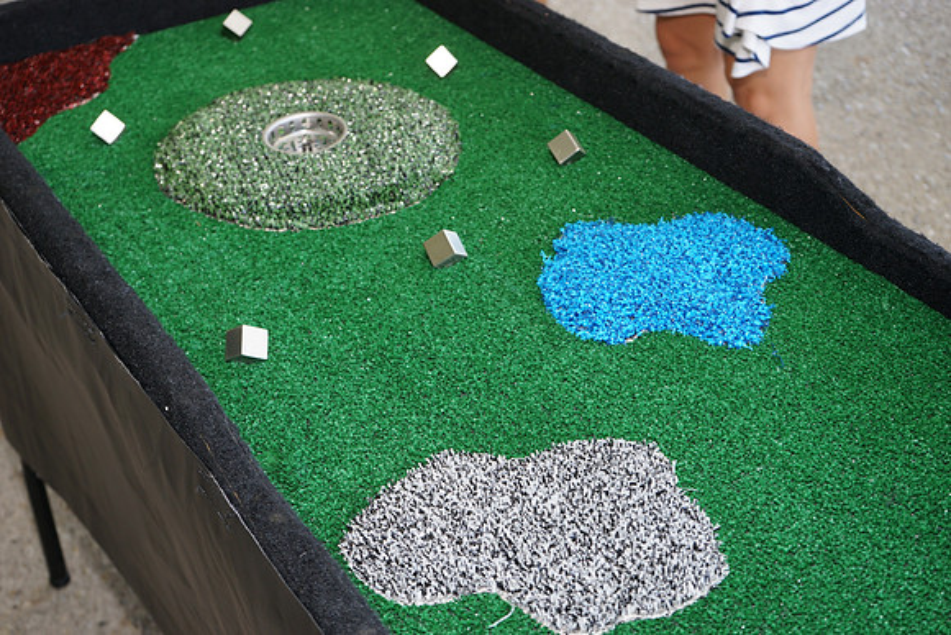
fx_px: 1215
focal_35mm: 46
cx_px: 476
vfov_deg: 29.3
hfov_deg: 42.7
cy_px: 318
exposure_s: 1/80
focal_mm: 46
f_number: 5.6
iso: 400
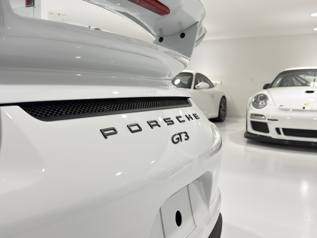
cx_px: 158
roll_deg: -0.5
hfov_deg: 52.6
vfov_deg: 40.7
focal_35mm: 35
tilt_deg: -5.1
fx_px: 321
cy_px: 119
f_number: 1.78
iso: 100
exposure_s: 1/120
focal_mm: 6.76
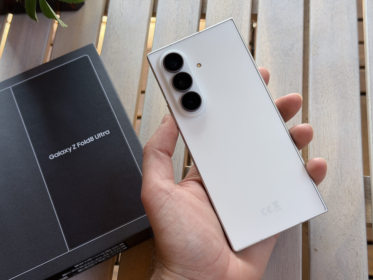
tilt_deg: -64.4
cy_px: 140
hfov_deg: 39.7
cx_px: 186
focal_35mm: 48
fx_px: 517
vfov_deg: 30.3
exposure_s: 1/208
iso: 50
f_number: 1.78
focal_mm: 6.76
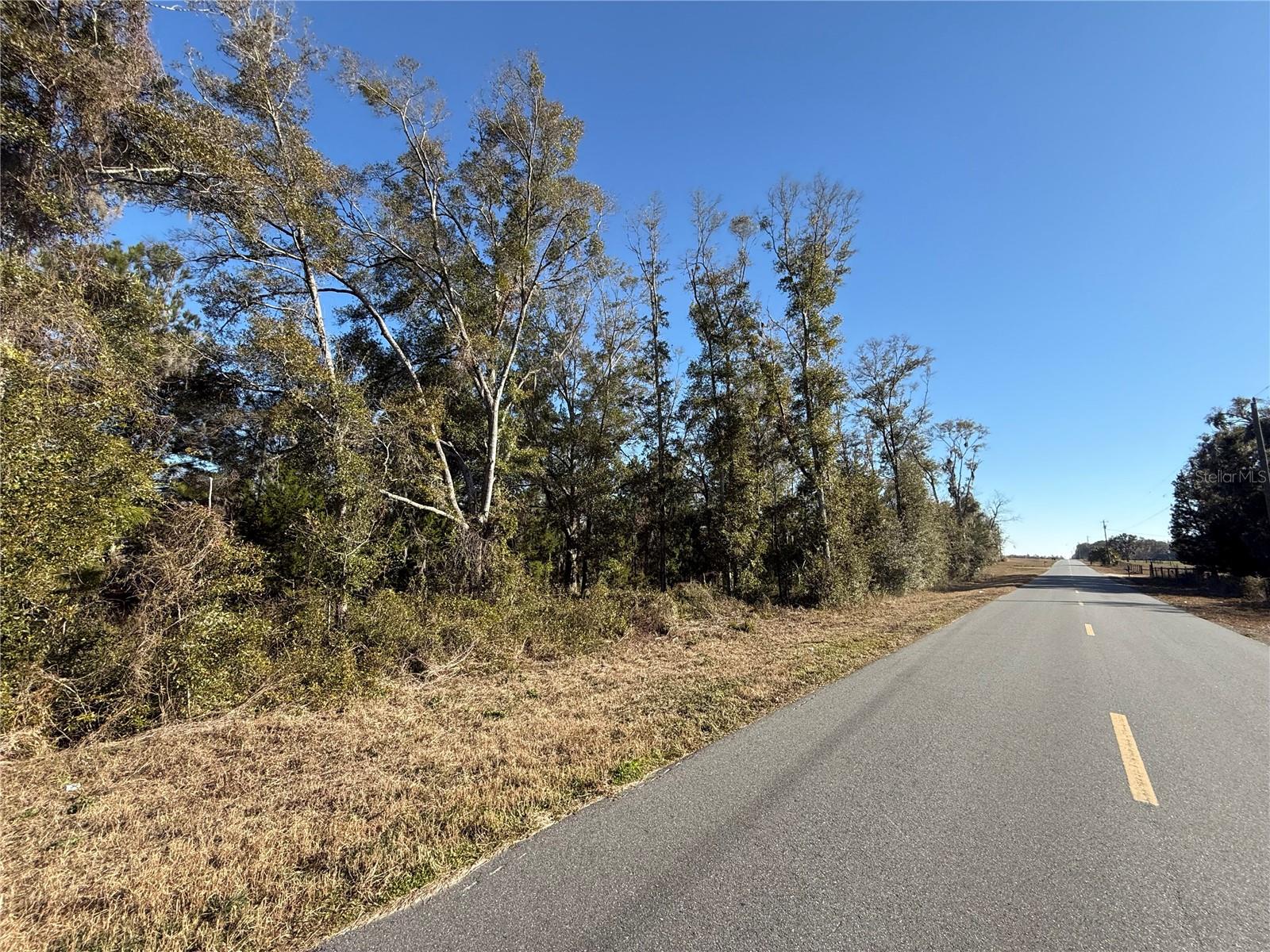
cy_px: 476
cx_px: 635
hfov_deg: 102.1
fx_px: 514
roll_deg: -2.1
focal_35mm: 14
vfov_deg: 85.7
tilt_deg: +8.9
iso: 50
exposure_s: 1/901
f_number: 2.2
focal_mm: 2.22
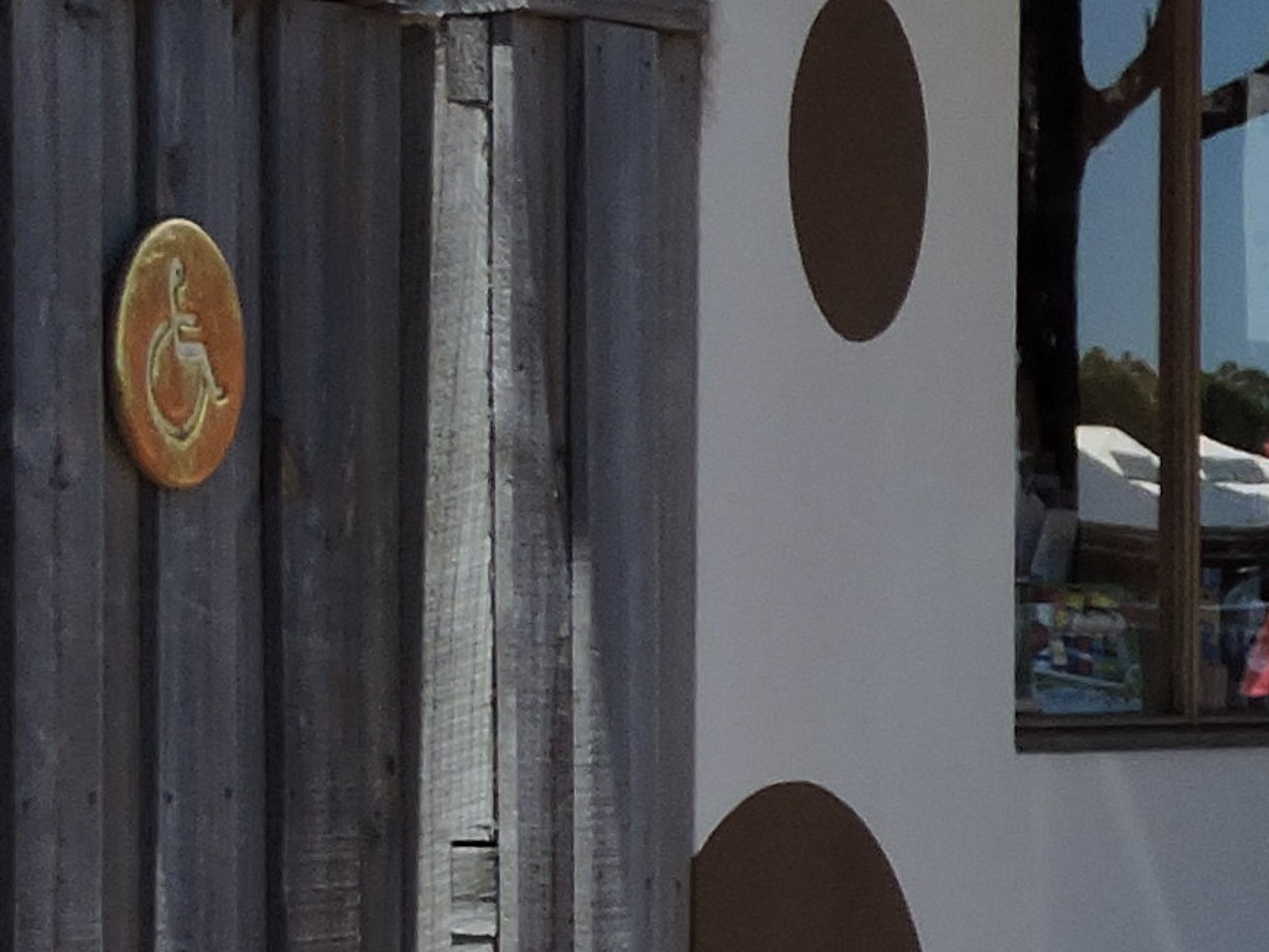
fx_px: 9754
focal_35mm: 266
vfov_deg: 5.6
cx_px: 3299
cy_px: 1138
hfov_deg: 6.9
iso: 100
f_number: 4
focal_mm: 9
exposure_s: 1/640
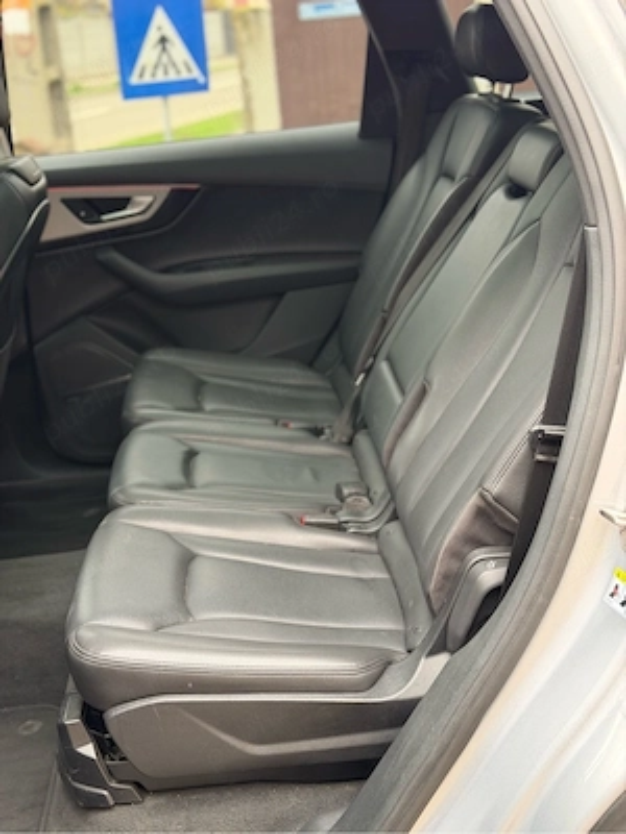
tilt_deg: -17.9
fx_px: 1157
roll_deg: +4.4
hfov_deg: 30.3
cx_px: 313
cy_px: 417
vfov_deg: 39.7
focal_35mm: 48
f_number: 1.78
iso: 160
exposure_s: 1/60
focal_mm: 6.76
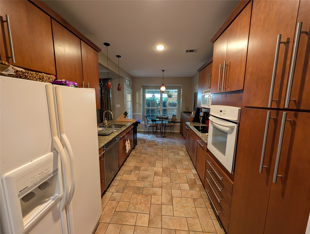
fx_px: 108
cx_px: 155
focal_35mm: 12
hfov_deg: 110.5
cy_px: 117
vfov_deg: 94.6
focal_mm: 2.02
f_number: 1.7
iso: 180
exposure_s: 1/60
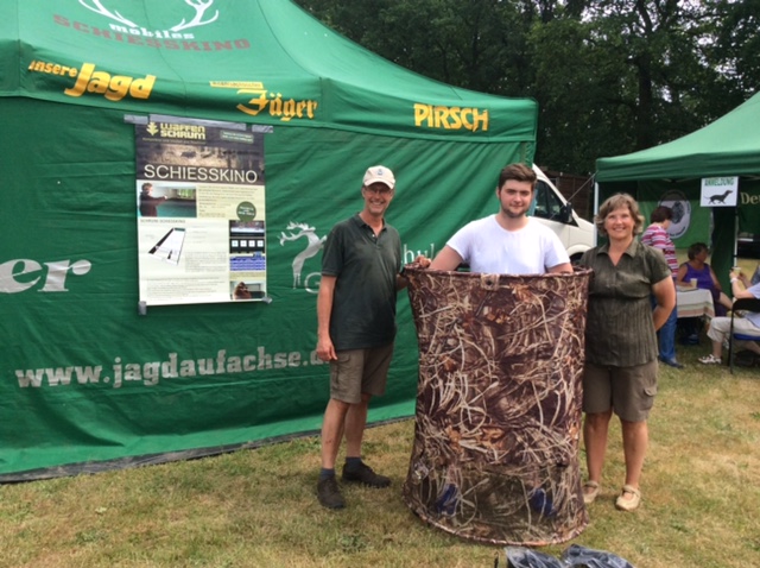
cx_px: 380
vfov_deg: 42.8
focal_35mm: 33
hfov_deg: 55.4
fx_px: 723
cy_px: 284
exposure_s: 1/907
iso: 32
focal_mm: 3.3
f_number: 2.4
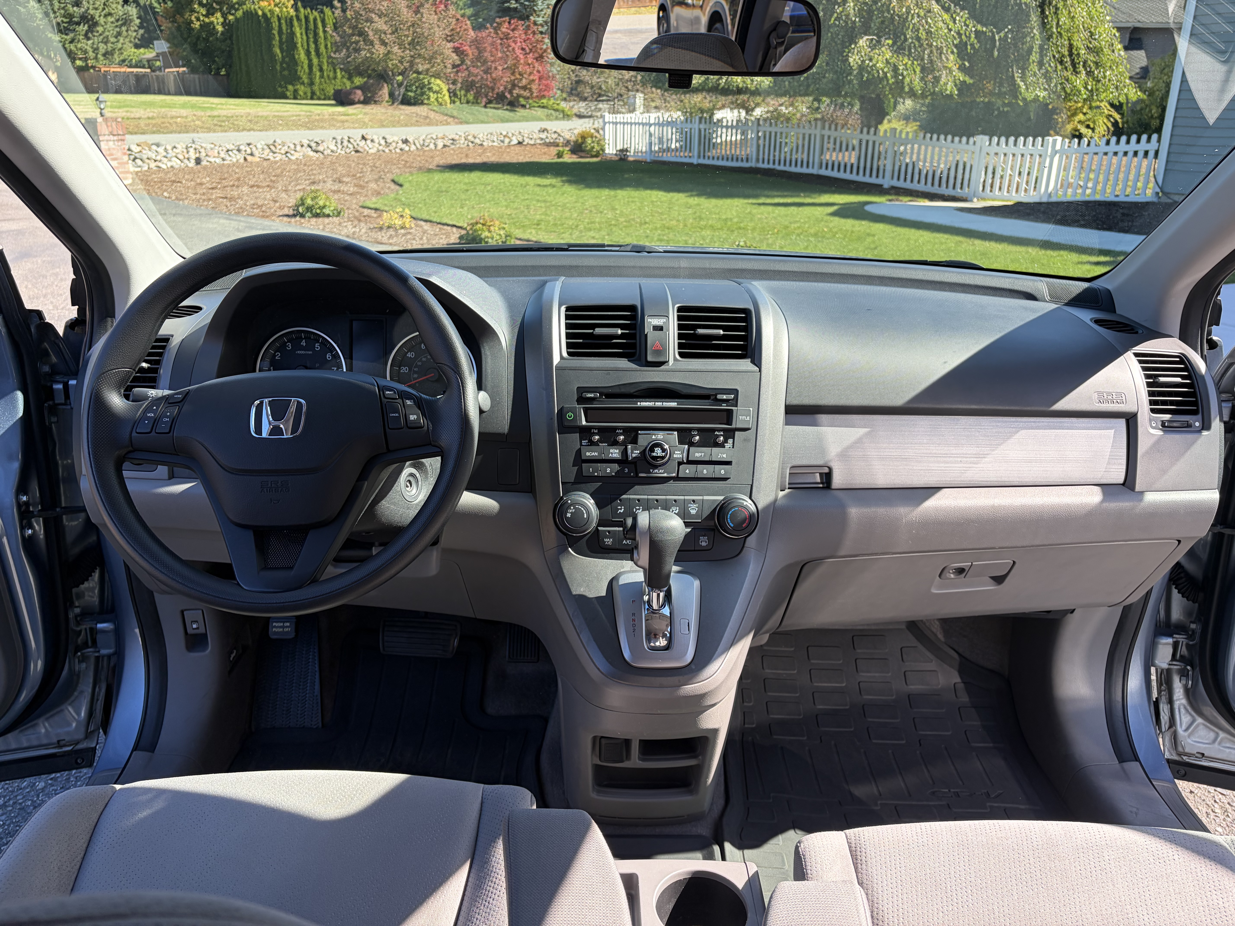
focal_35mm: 26
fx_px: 928
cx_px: 618
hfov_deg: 67.3
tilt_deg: -21.5
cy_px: 463
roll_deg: +0.6
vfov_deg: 53.1
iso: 50
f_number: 1.6
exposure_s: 1/424
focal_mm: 5.96
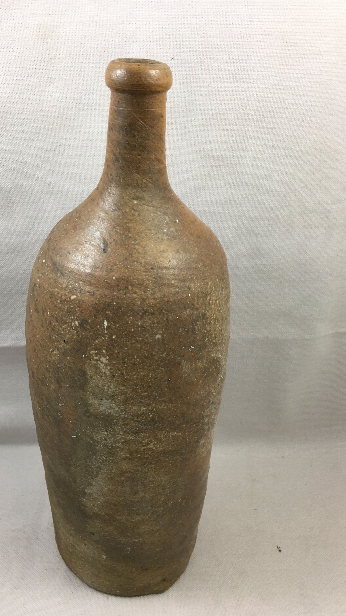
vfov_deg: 61.0
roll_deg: +0.7
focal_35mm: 32
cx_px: 135
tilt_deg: -29.0
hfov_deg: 36.5
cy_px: 310
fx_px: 522
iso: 40
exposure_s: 1/33
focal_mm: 4.15
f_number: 2.2
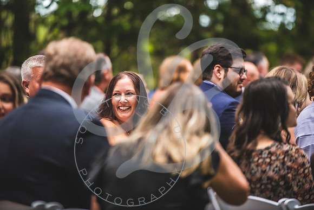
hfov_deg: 10.3
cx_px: 157
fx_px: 1745
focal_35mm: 200
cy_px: 105
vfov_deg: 6.9
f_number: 2.8
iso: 500
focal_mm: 200
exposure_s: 1/500
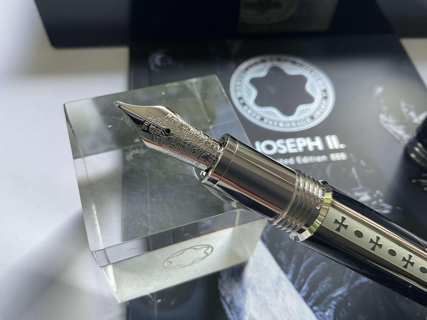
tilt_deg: -56.4
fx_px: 358
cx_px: 214
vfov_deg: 48.2
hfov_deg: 61.7
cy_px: 160
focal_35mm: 29
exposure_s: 1/122
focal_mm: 3
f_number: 1.8
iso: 40
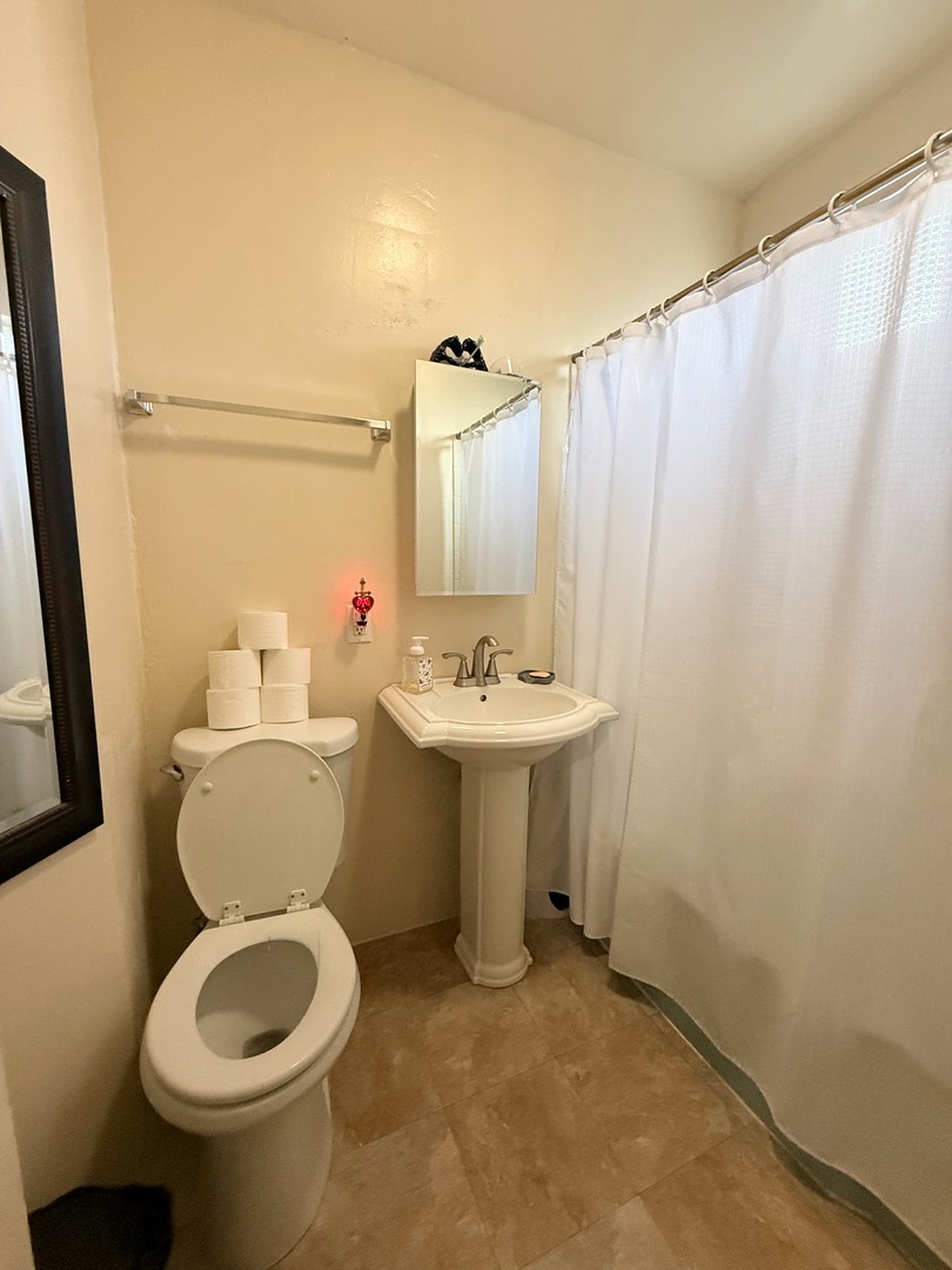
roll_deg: -1.0
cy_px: 635
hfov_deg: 85.7
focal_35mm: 14
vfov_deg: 102.1
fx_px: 513
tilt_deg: -8.3
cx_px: 476
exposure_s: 1/60
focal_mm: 2.22
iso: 400
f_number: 2.2
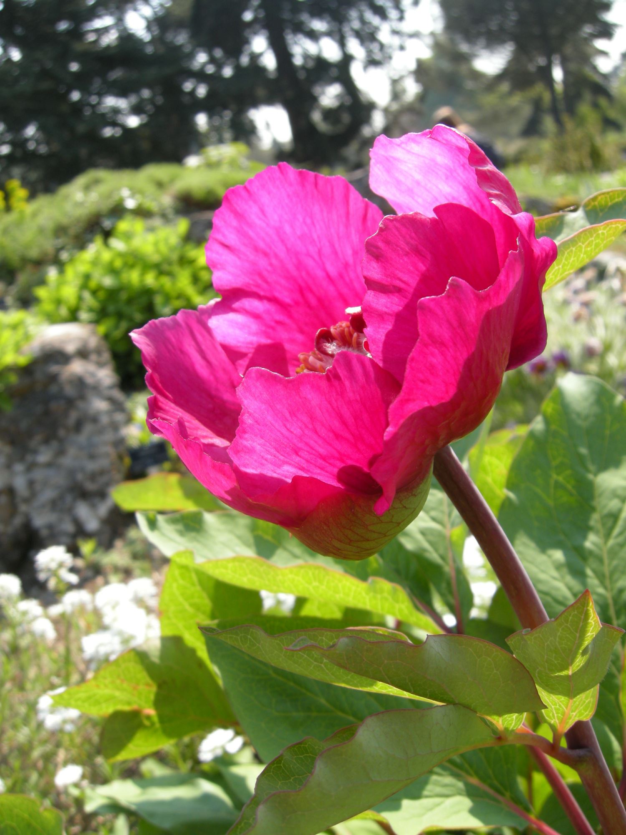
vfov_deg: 52.6
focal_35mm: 35
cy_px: 418
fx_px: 844
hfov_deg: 40.7
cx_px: 313
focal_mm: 7.5
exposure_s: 1/134
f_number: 4.8
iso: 64
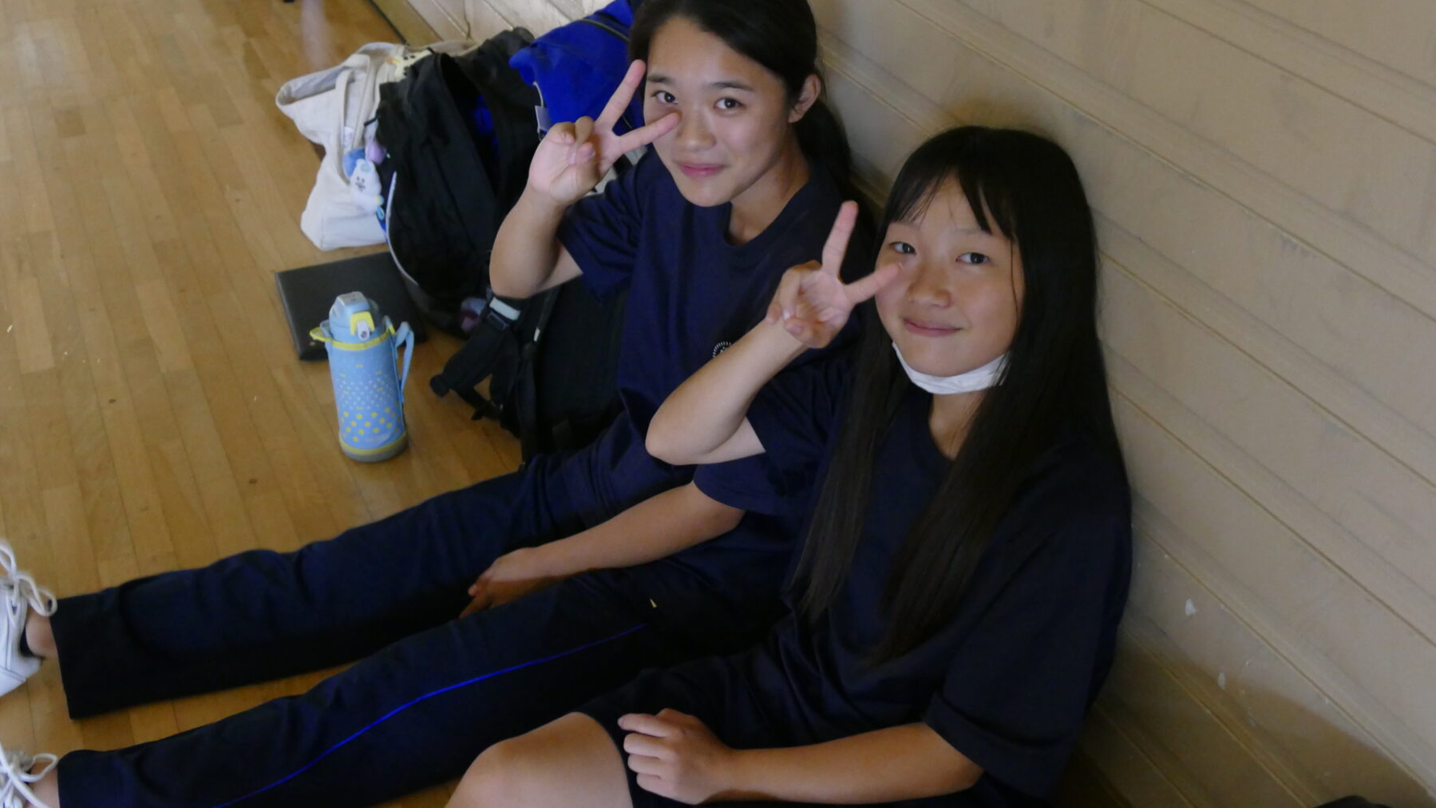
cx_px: 720
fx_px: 1523
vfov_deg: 29.7
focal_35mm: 40
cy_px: 409
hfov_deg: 50.5
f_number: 3.1
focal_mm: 13.97
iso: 2500
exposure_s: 1/5
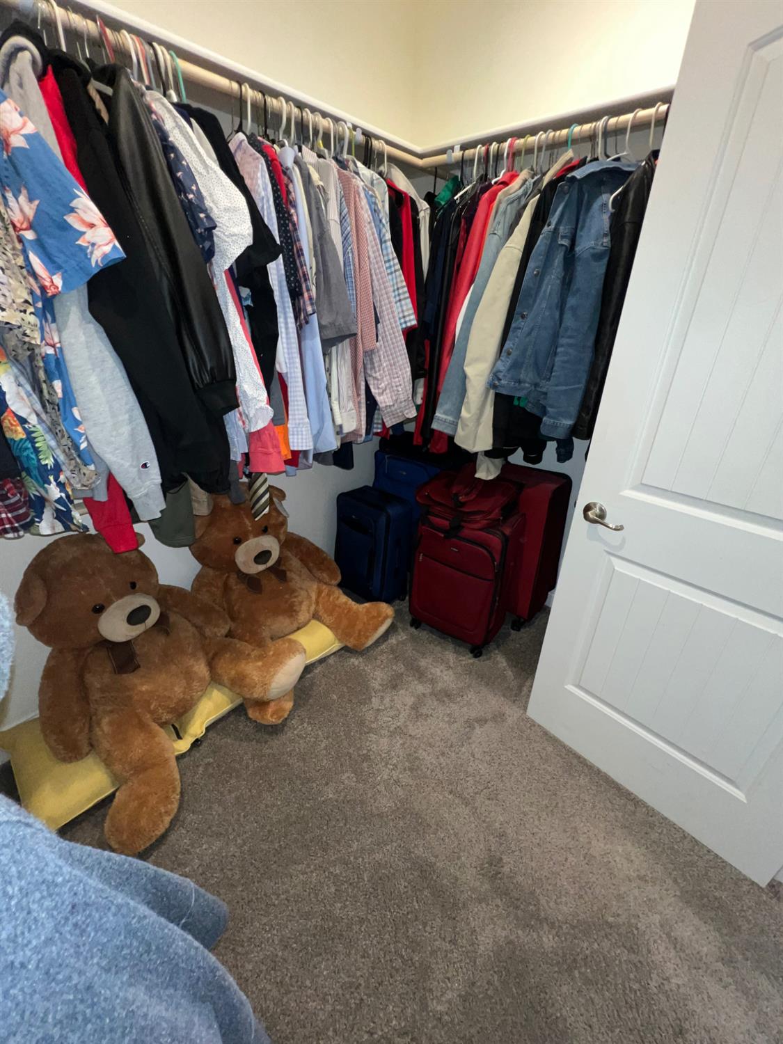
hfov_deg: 89.9
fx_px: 392
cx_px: 392
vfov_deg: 106.2
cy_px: 522
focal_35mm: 13
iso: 125
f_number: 1.8
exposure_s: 1/60
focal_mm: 1.57
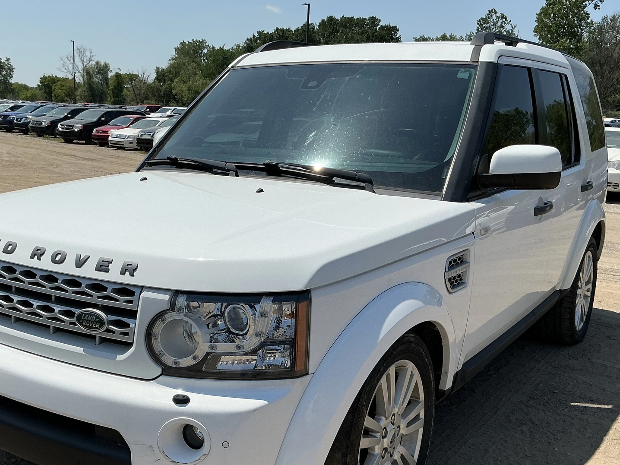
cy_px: 287
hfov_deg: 47.7
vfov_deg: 36.6
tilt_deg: -12.2
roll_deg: -1.0
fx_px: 699
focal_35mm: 39
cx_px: 266
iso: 25
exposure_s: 1/3534
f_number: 1.8
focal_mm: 3
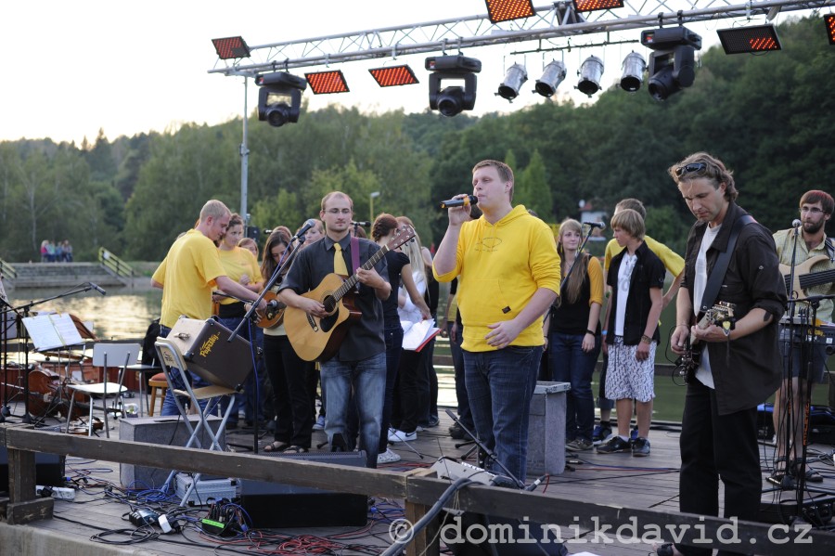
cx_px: 418
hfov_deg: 39.6
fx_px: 1159
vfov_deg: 27.0
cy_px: 278
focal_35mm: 50
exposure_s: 1/400
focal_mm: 50
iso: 800
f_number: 2.8
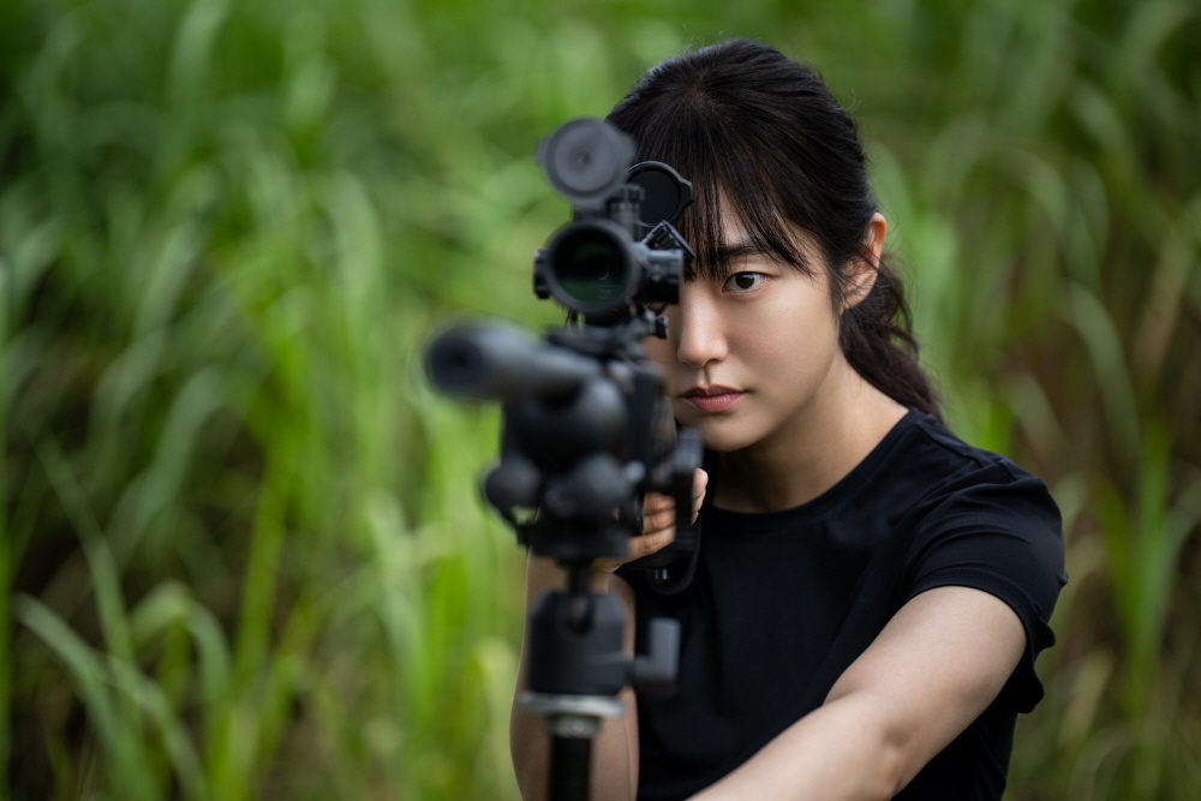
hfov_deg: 10.3
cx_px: 600
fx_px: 6673
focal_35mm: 200
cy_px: 400
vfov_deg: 6.9
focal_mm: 200
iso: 400
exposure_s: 1/2500
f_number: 2.8
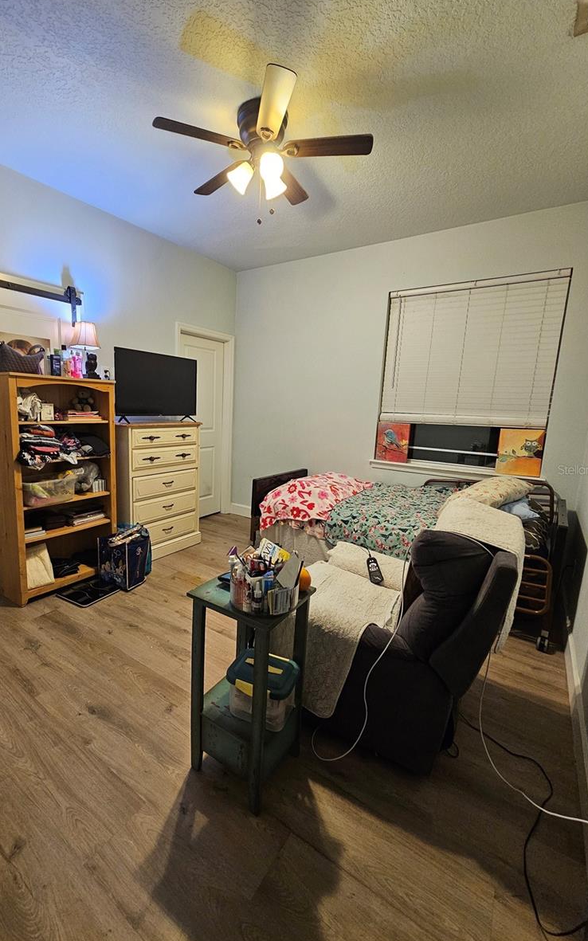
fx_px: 359
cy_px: 469
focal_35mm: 14
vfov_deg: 105.3
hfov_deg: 78.2
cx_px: 256
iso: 320
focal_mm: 2.2
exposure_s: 1/40
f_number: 2.2
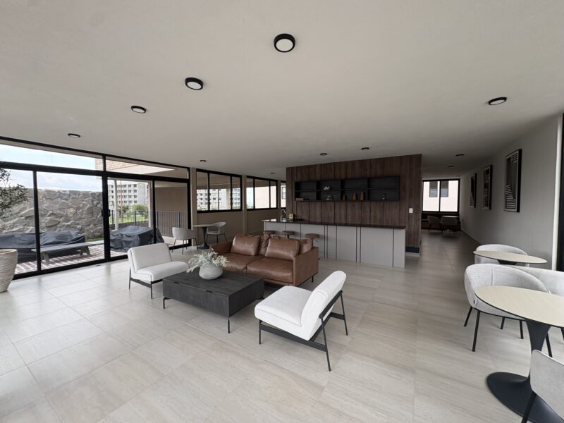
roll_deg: +1.8
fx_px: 228
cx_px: 282
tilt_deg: -1.6
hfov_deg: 102.1
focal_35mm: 14
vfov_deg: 85.7
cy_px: 212
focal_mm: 2.22
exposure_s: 1/99
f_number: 2.2
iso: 125
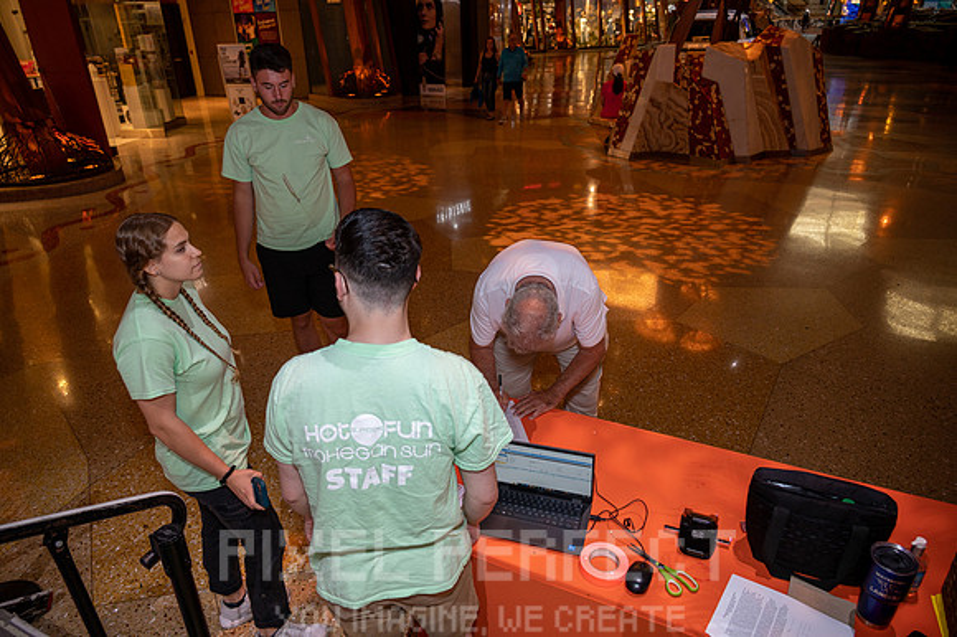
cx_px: 478
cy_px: 318
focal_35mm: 24
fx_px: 638
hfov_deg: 73.8
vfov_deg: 53.1
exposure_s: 1/60
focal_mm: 24
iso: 800
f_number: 4
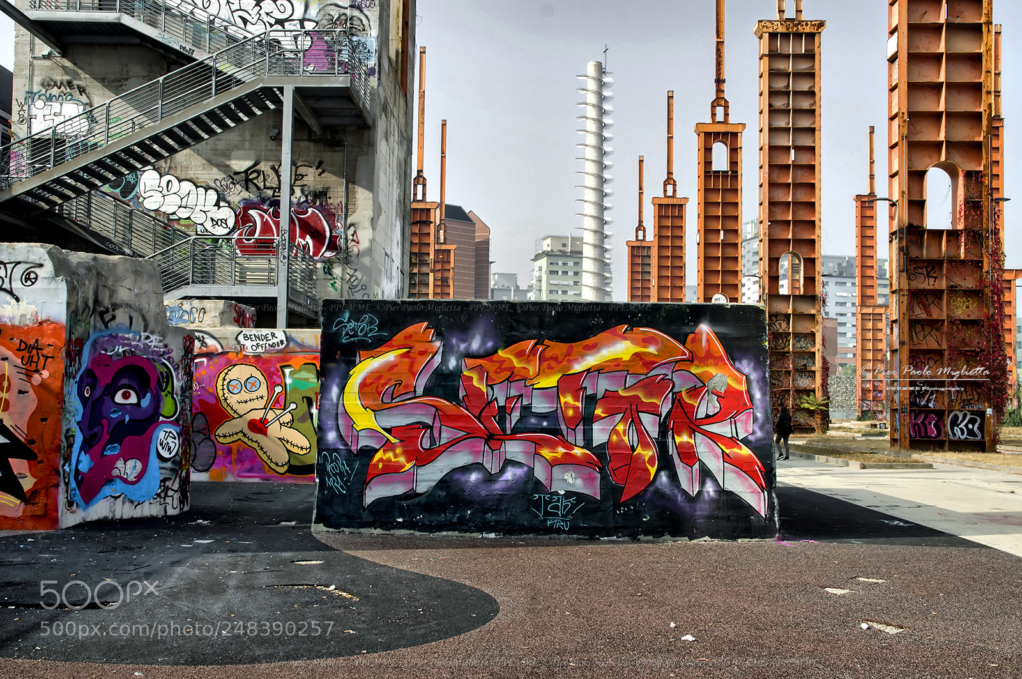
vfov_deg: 34.1
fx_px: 1106
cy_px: 340
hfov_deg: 49.6
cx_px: 511
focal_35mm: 39
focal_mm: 26
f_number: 9
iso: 500
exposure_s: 1/500
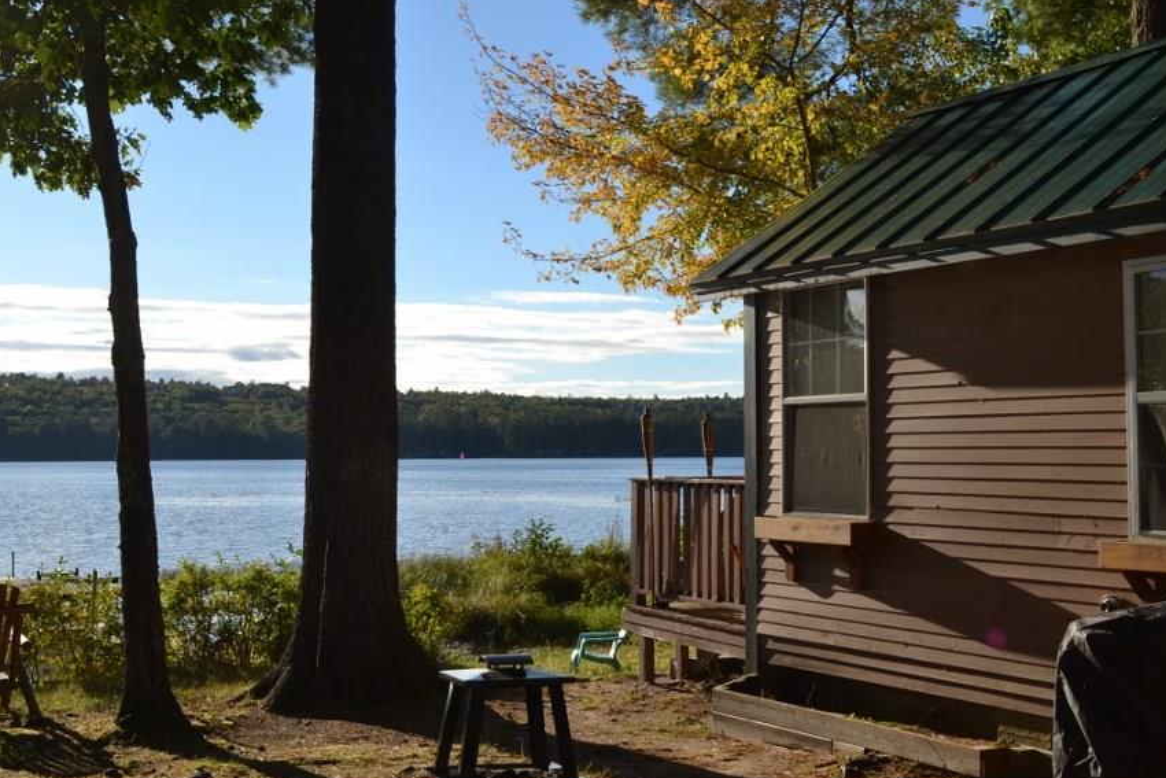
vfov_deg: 28.6
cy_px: 422
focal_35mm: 47
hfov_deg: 41.9
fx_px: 1522
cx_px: 546
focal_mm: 26
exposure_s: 1/200
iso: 100
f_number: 9
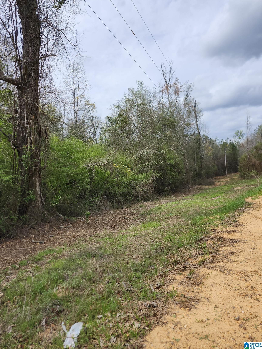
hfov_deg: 58.9
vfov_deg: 73.9
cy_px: 174
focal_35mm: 23
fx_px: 232
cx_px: 131
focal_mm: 5.54
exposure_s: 1/1529
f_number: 1.8
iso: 25
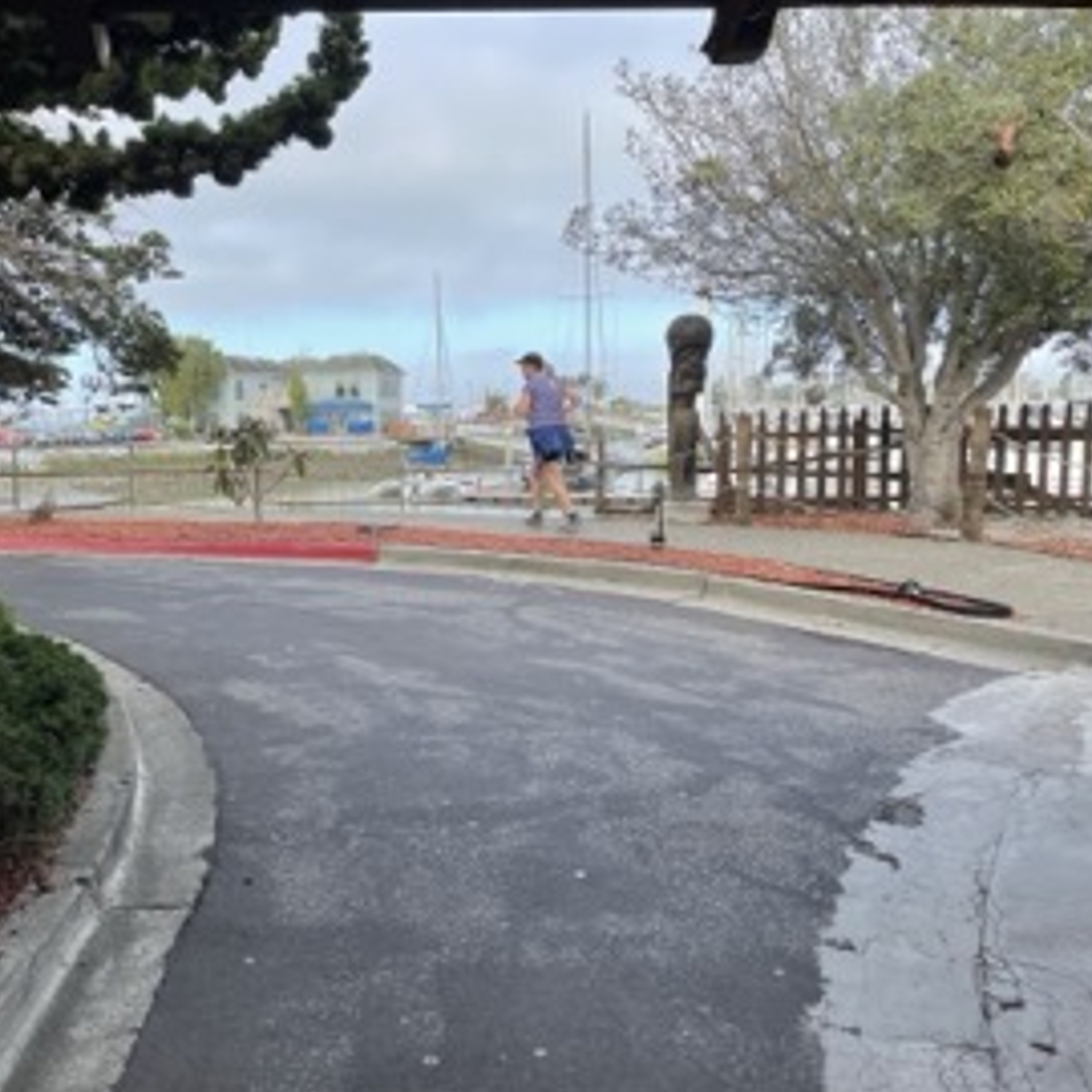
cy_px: 566
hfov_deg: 47.4
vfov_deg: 48.4
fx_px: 1213
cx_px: 332
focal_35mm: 34
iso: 32
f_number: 1.6
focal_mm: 4.2
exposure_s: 1/729
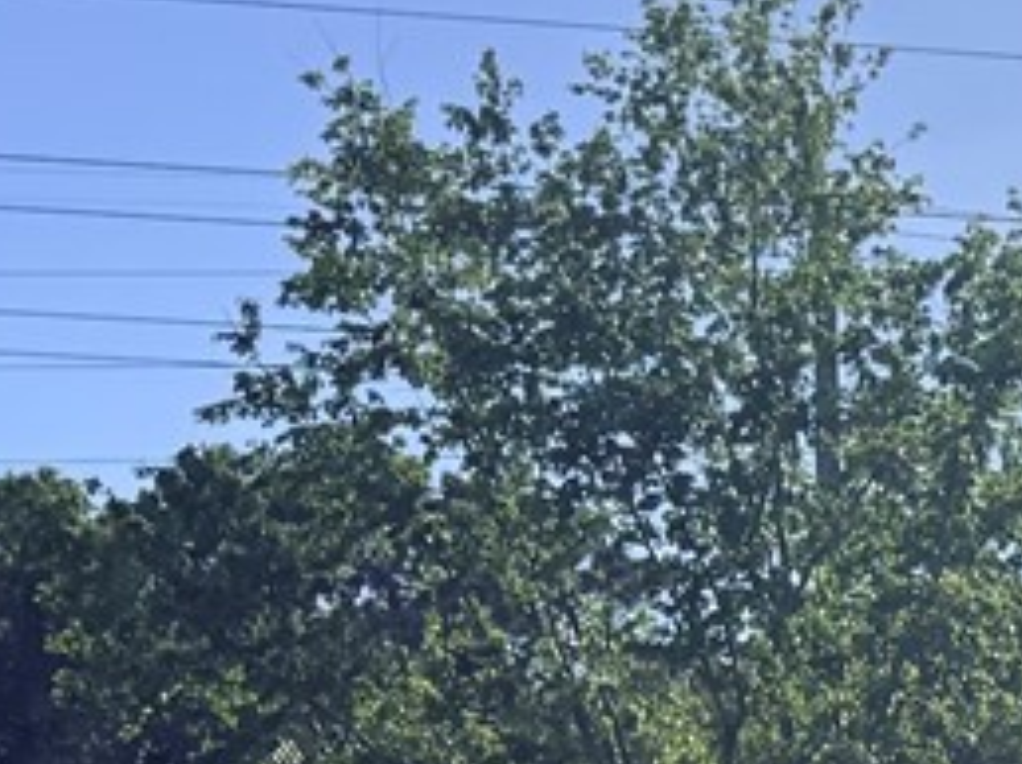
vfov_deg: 9.4
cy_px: 1405
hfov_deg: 12.2
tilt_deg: -3.4
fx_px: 4395
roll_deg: -1.3
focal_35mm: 149
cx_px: 1846
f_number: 1.78
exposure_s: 1/9091
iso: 125
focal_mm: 6.76
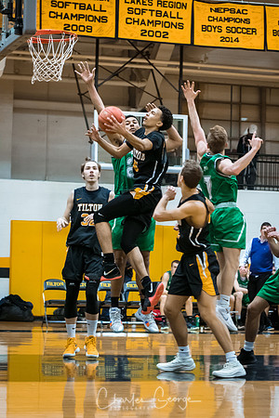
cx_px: 140
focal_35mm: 112
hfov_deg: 12.2
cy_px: 209
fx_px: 1308
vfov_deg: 18.2
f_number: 2.8
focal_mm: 75
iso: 3200
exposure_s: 1/400
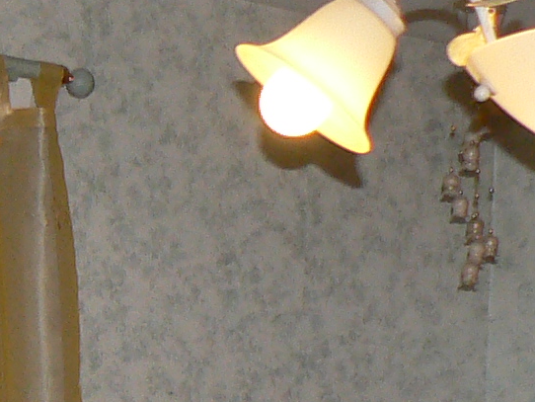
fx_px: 2891
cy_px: 896
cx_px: -578
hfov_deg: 9.7
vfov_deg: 7.5
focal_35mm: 187
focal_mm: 6
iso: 100
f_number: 2.8
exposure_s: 1/30
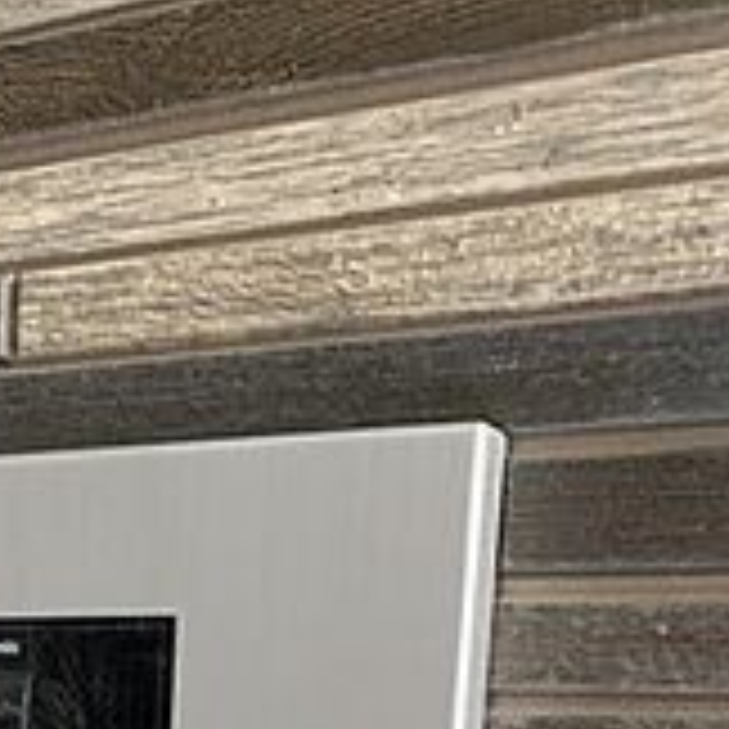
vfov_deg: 21.5
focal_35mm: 68
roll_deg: -1.1
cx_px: -45
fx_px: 1620
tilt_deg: -11.3
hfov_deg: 23.9
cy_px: 1071
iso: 100
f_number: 1.8
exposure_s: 1/60
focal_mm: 4.25
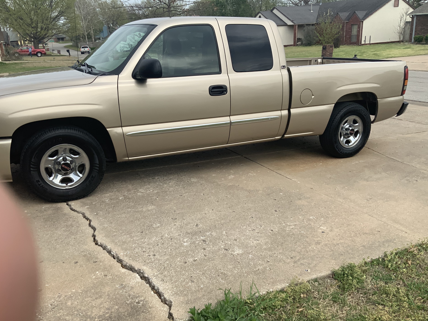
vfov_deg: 45.4
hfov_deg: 58.3
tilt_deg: -19.1
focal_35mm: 31
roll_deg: +2.9
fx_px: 383
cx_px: 206
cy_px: 166
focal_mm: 3
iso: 16
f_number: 1.8
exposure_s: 1/1412
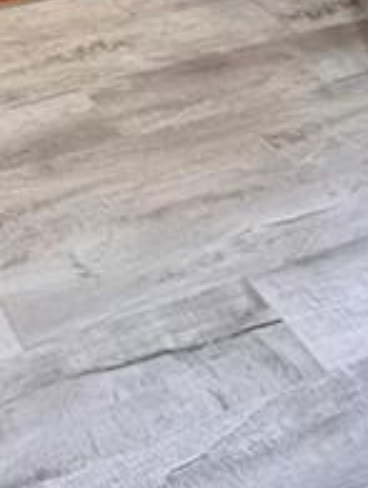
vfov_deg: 24.1
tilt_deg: -14.0
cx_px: -220
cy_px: -308
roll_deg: +1.0
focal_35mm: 55
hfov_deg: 21.3
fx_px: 777
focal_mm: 2.22
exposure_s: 1/60
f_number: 2.2
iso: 200
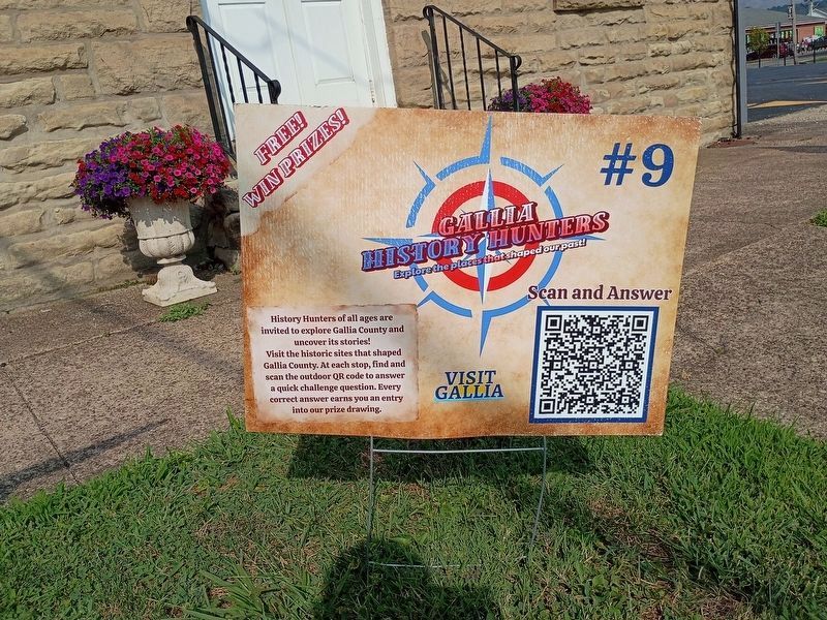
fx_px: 693
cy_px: 310
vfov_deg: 48.2
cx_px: 414
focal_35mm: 29
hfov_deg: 61.7
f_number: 1.8
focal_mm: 4.27
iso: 102
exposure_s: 1/2304
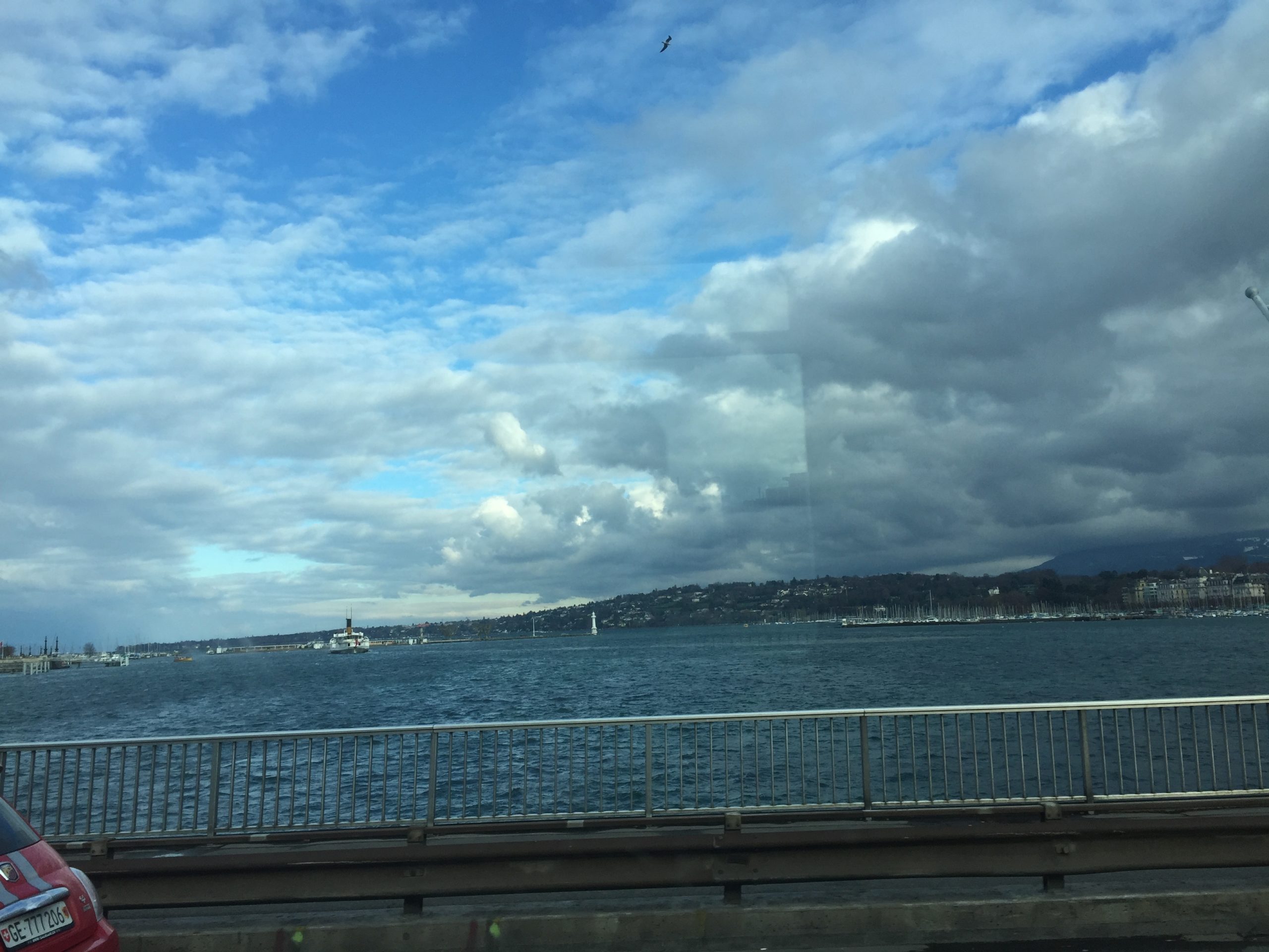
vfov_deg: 48.2
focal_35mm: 29
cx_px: 634
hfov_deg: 61.7
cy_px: 476
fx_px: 1063
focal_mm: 4.15
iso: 32
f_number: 2.2
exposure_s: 1/1014
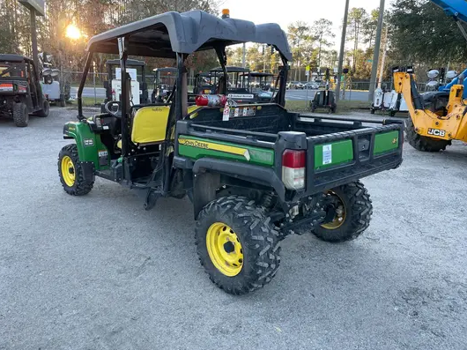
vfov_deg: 51.3
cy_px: 175
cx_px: 230
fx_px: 364
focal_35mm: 27
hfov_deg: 65.3
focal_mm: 4.2
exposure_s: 1/121
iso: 40
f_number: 1.6
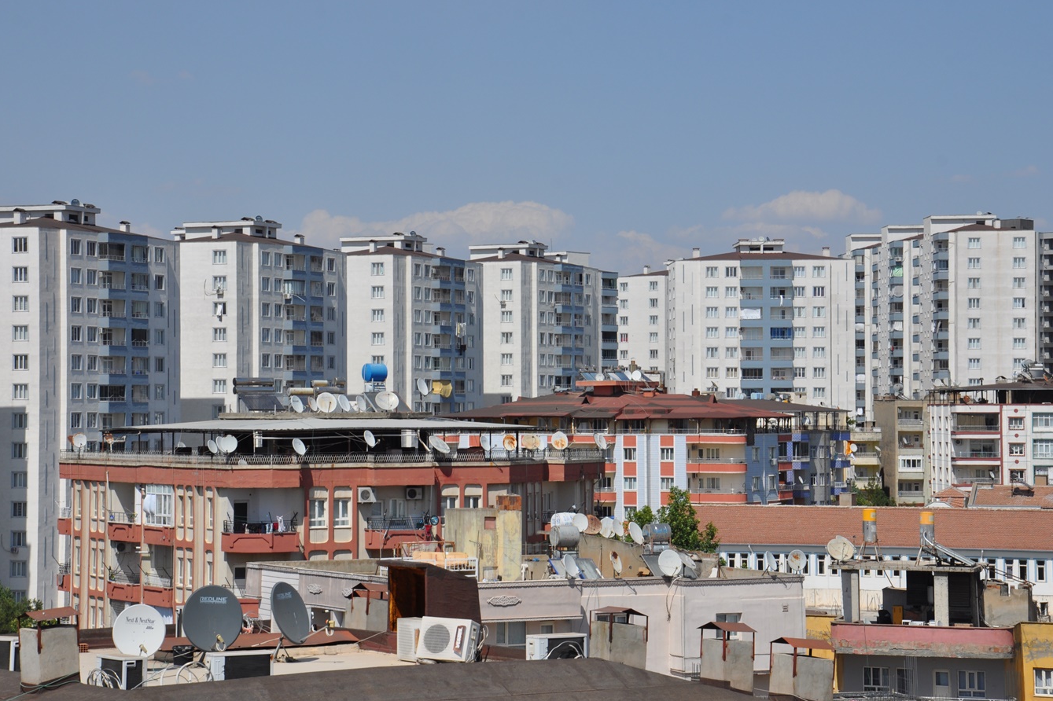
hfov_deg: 20.2
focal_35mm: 101
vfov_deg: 13.5
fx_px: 2953
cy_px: 356
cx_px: 521
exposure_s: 1/500
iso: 200
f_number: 10
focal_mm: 66
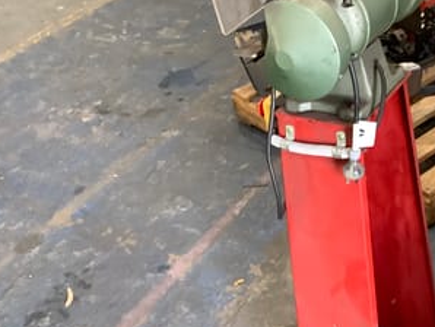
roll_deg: +7.5
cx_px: 334
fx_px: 654
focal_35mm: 52
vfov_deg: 28.0
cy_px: 201
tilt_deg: -38.4
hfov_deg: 35.8
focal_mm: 3.3
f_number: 2.4
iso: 250
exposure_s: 1/50
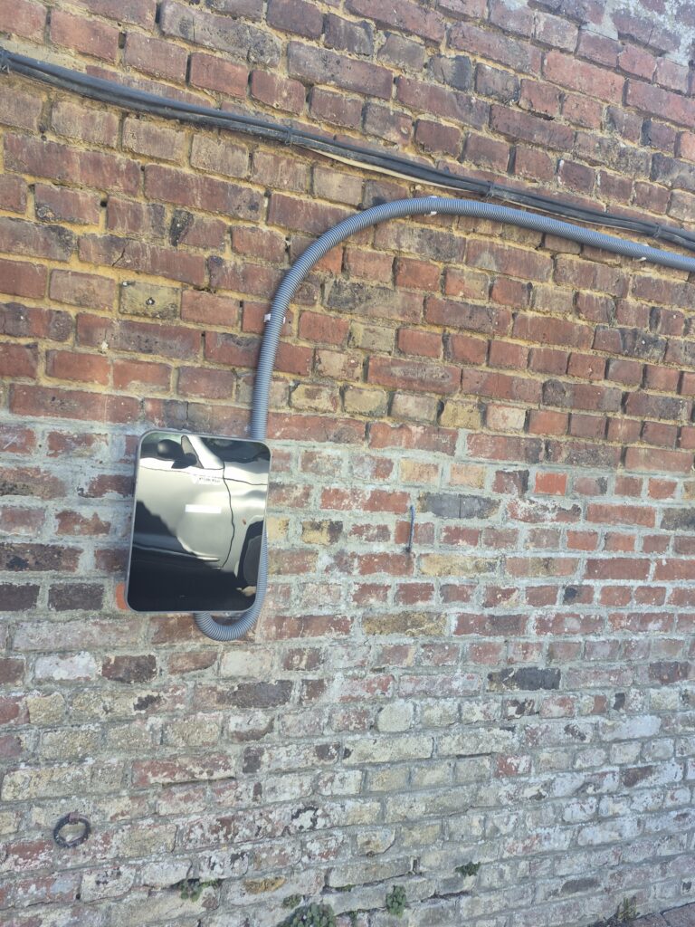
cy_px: 464
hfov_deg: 58.9
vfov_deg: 73.9
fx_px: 616
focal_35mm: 23
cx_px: 348
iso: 25
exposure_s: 1/121
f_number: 1.8
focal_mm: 5.4
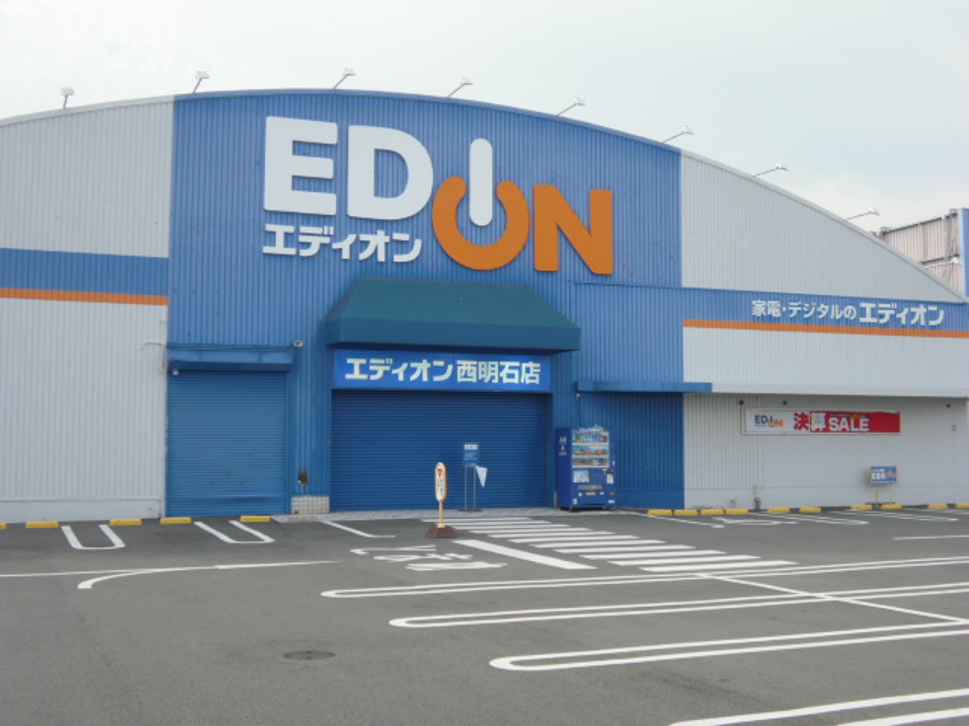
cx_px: 484
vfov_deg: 31.5
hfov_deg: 41.2
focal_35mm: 46
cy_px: 363
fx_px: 1288
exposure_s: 1/200
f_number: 4.3
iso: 100
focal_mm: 8.2
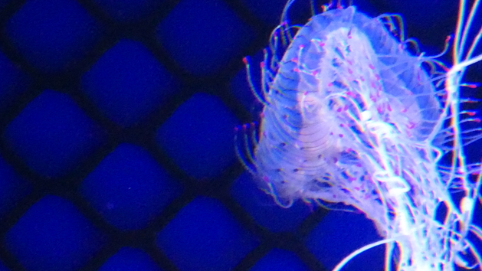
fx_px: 2403
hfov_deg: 11.4
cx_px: 301
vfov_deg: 6.4
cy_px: 21
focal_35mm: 188
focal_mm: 34.6
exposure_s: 1/200
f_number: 5.1
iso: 10000
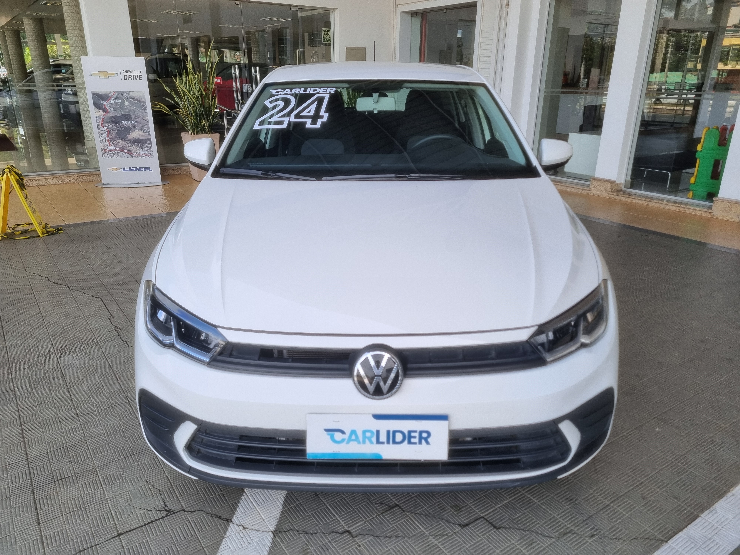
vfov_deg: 53.1
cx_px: 370
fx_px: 556
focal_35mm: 26
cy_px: 278
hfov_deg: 67.3
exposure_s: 1/646
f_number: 1.8
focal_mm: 5.4
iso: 50
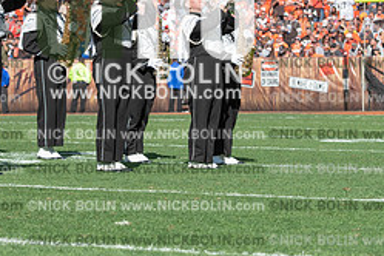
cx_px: 145
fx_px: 2357
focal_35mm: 221
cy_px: 27
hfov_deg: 9.3
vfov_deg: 6.2
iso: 400
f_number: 5
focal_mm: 95
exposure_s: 1/2000
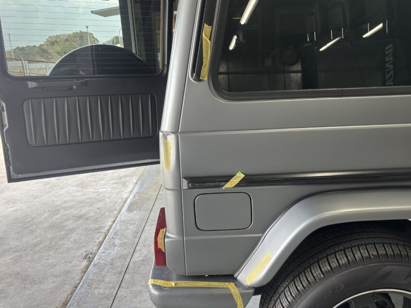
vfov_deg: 45.4
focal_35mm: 31
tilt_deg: -15.6
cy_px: 153
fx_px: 368
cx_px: 208
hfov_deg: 58.4
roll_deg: +2.3
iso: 40
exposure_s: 1/121
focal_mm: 5.96
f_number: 1.6
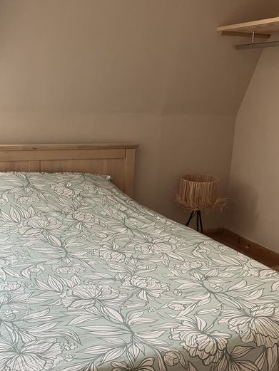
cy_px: 219
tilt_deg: -16.2
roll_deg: -3.0
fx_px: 462
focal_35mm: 43
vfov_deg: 43.7
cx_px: 108
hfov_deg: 33.5
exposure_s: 1/60
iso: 80
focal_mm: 3.99
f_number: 1.8
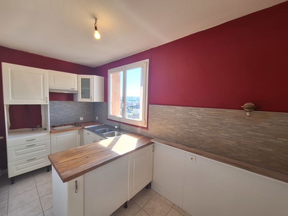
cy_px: 108
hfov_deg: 106.2
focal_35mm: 13
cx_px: 144
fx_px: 108
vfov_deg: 89.9
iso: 50
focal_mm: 1.74
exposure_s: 1/100
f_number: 2.2
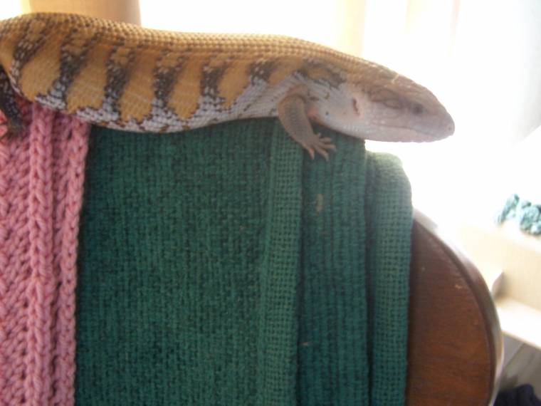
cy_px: 203
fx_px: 688
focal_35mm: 44
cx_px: 270
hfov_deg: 42.9
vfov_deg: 32.9
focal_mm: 7.3
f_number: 3.3
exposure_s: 1/8
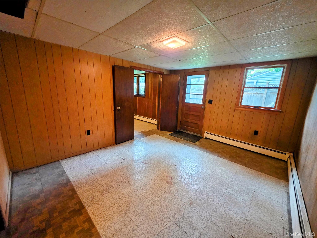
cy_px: 119
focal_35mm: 13
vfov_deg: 89.9
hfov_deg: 106.2
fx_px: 119
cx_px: 158
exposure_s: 1/60
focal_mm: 2.2
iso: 640
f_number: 1.9
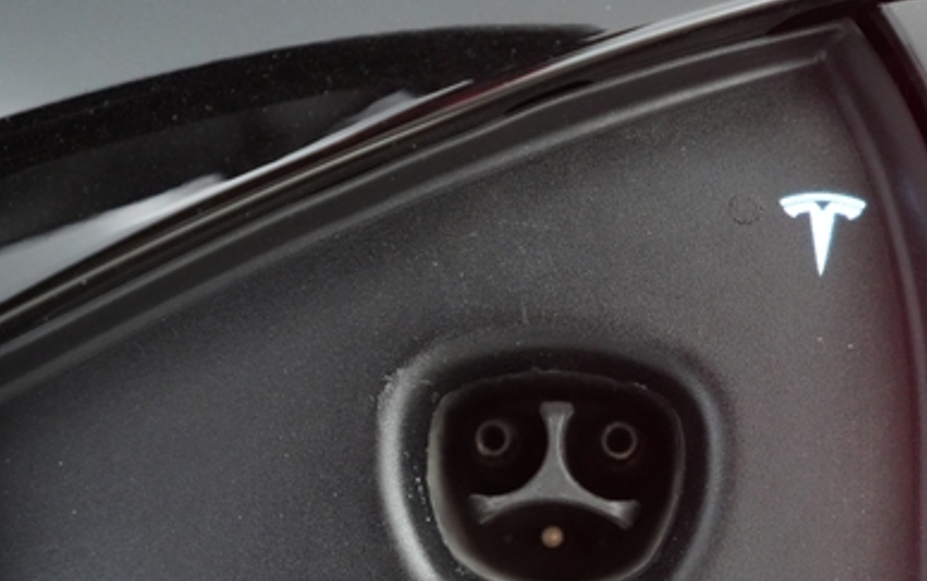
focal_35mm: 47
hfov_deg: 42.6
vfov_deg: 27.0
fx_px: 1188
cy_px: 445
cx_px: 475
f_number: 2.8
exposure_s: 1/160
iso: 8000
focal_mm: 28
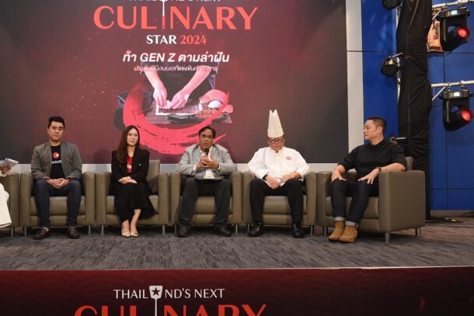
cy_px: 163
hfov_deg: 55.2
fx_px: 448
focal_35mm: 34
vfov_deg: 38.9
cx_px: 181
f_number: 4.5
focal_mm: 27
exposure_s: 1/160
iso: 2000
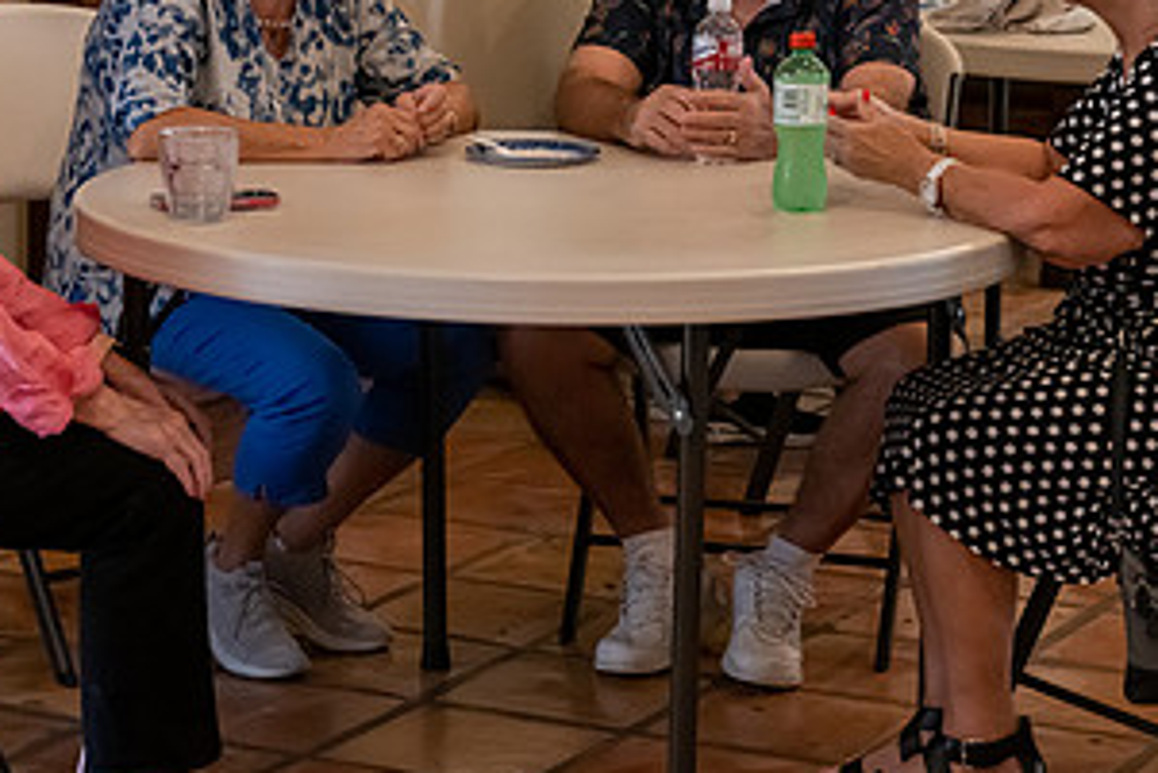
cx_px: 535
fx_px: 4344
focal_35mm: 135
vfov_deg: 10.1
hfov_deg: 15.2
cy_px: 152
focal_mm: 70
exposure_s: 1/200
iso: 8000
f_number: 4.5
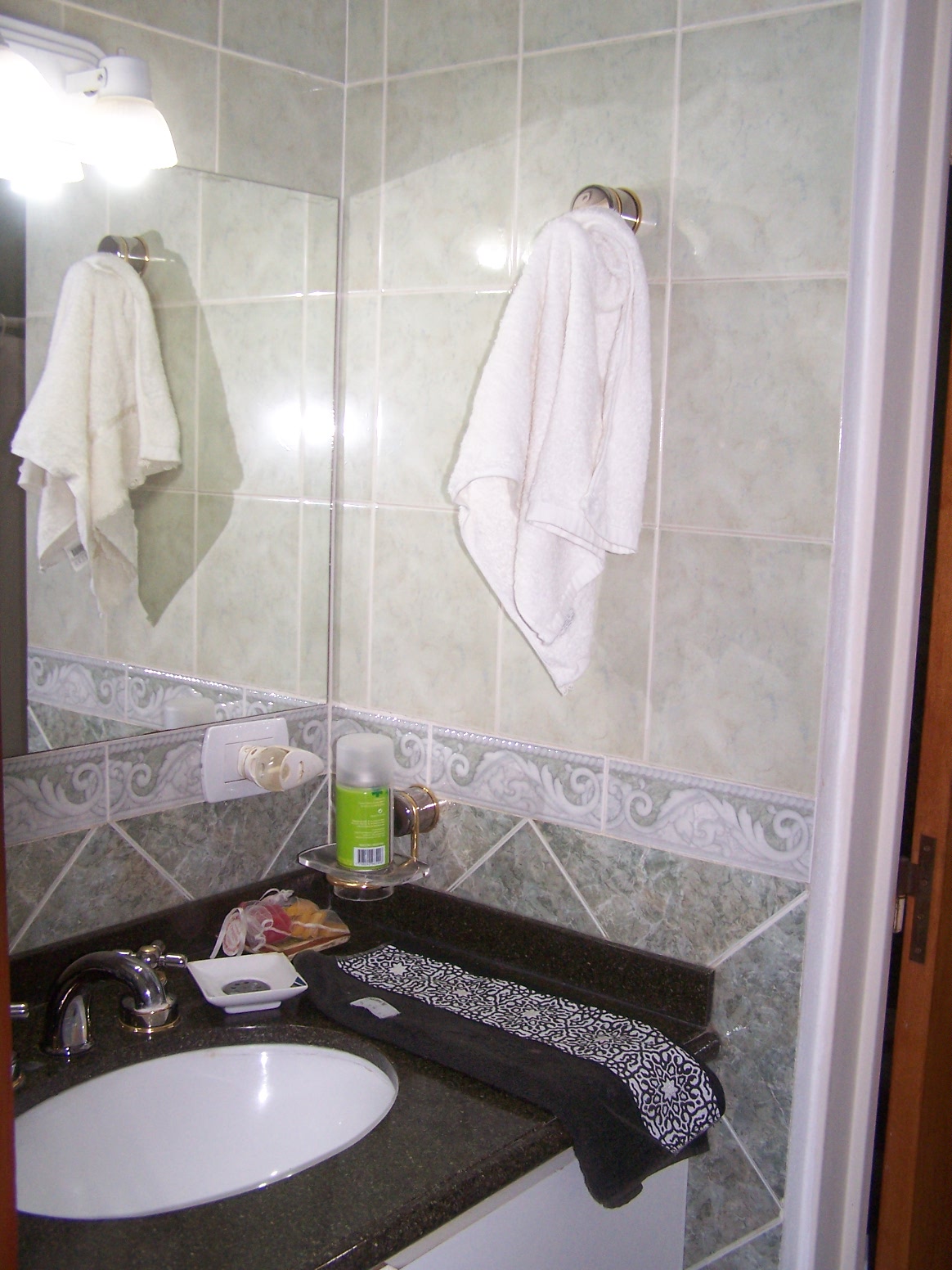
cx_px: 476
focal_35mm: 38
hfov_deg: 37.7
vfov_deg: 49.0
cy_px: 635
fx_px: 1393
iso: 140
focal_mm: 6.3
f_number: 2.8
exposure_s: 1/60
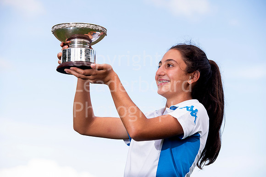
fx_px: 1035
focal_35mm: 140
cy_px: 88
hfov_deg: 14.7
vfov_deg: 9.8
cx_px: 133
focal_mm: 140
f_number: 5.6
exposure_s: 1/250
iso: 125
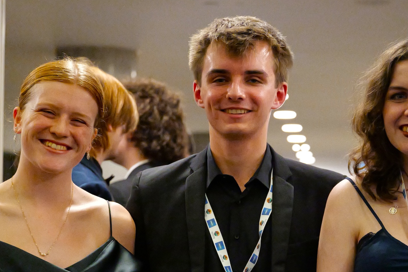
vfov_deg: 13.8
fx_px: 1122
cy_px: 189
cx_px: 239
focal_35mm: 99
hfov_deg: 20.6
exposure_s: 1/1000
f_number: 4.5
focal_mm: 70
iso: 51200
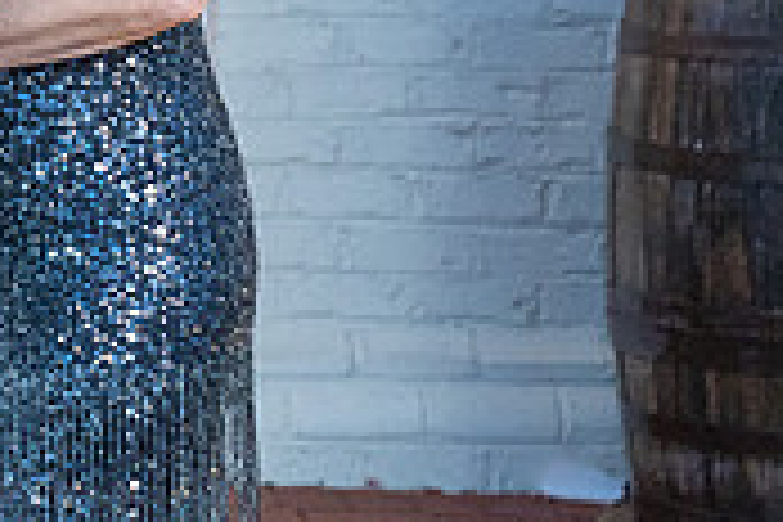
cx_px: -396
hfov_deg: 8.0
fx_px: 5459
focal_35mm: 251
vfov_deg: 5.4
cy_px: -311
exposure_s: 1/100
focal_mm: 70
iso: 4000
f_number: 4
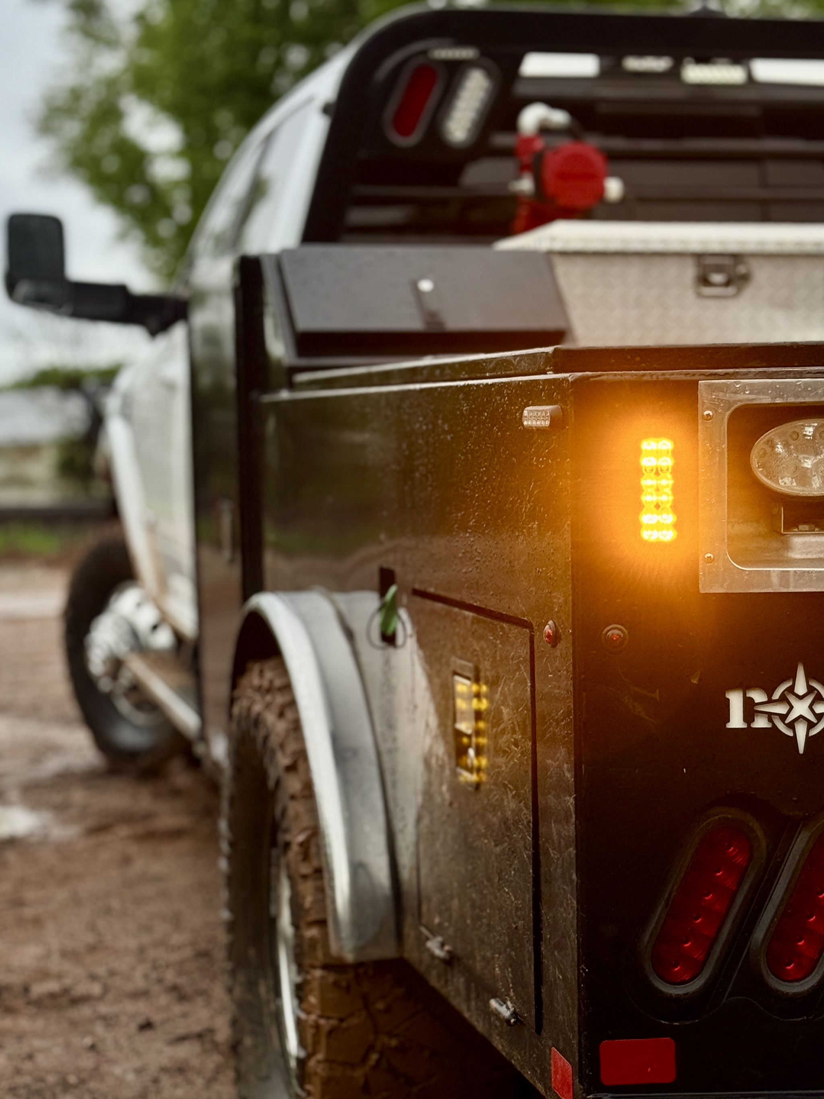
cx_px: 567
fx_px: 2254
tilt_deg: -4.7
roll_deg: +3.4
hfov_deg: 20.6
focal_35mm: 71
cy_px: 600
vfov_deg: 27.4
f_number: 1.78
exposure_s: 1/1560
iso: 64
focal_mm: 6.76
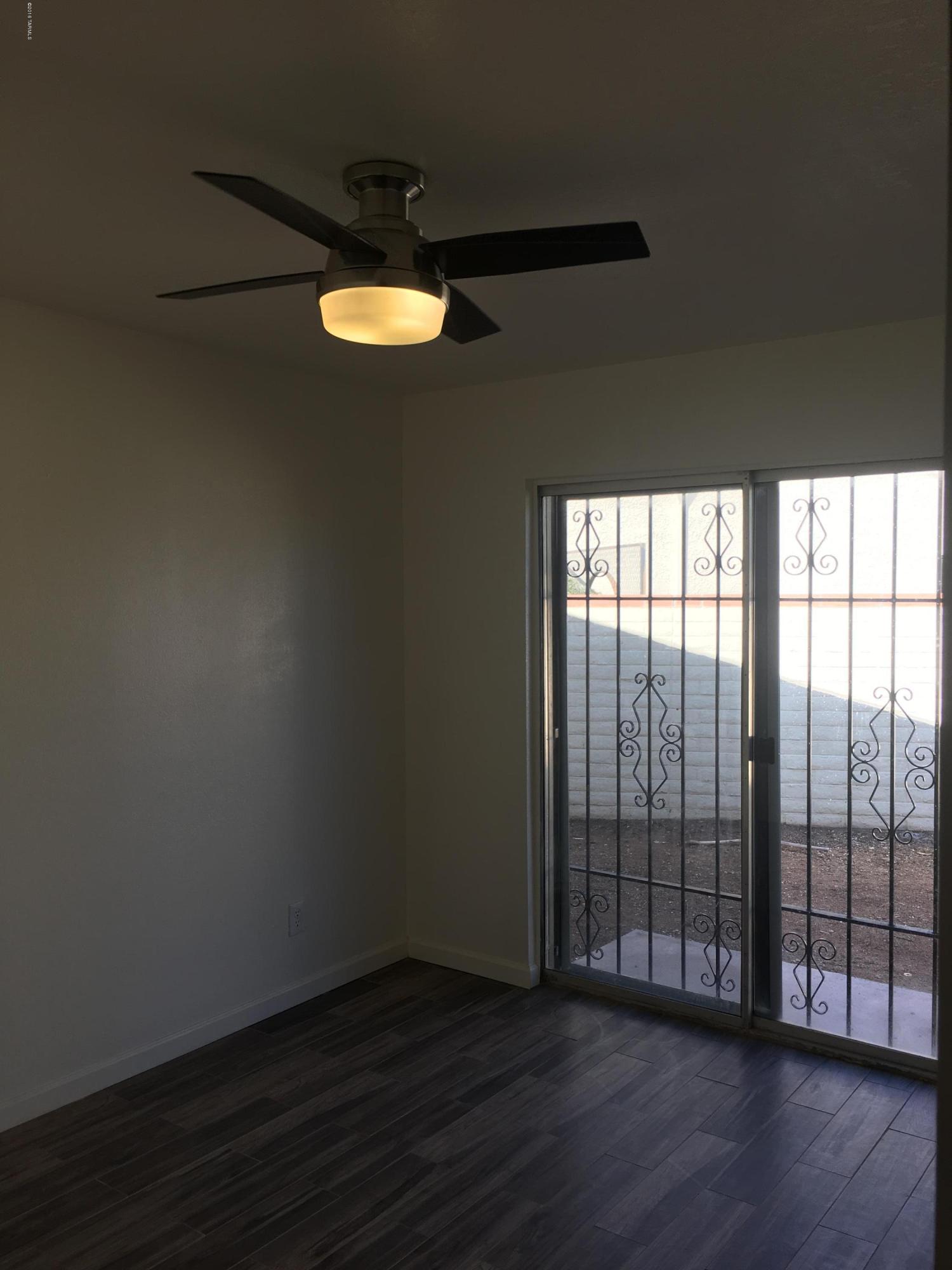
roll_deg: +0.0
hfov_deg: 48.2
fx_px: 1063
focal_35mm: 29
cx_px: 476
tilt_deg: -2.6
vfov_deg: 61.7
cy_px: 635
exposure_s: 1/217
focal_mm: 4.15
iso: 25
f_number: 2.2
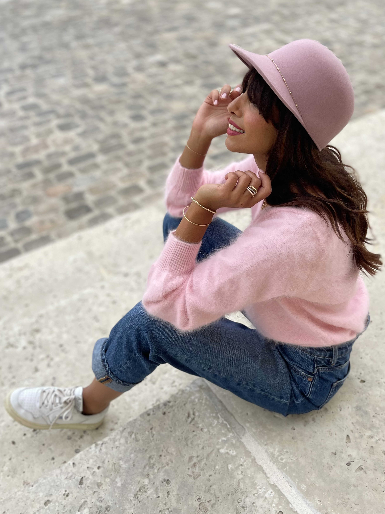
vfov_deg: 67.3
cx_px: 192
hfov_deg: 53.1
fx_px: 386
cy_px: 257
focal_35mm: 26
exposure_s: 1/2288
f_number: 1.6
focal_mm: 5.1
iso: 50
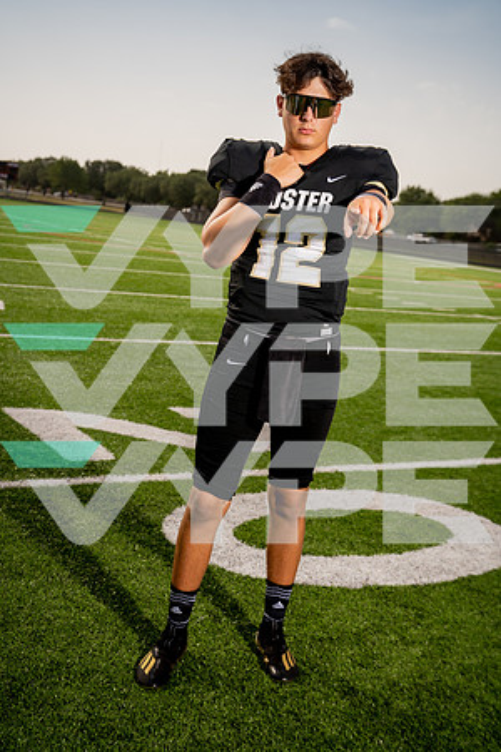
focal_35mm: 45
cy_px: 376
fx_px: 939
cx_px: 250
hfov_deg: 29.9
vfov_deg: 43.6
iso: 100
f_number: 4.5
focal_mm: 45
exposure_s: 1/1250
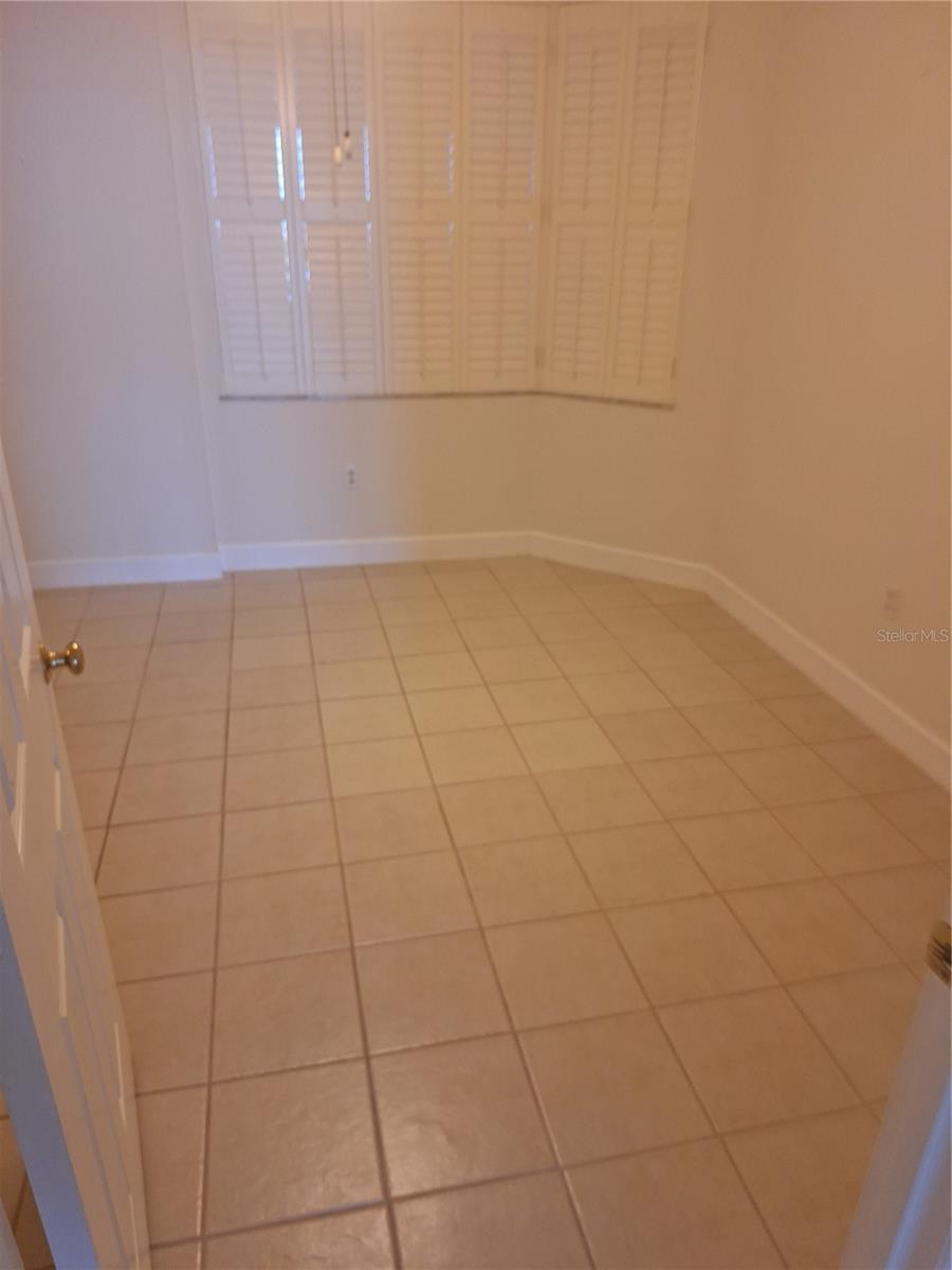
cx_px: 476
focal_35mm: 23
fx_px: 843
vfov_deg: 73.9
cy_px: 635
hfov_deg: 58.9
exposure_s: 1/40
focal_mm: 5.54
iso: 125
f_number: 1.8
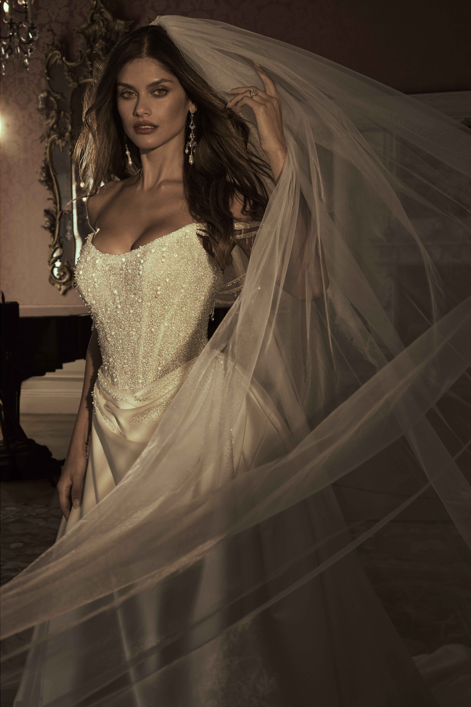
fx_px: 981
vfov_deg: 39.6
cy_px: 354
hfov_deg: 27.0
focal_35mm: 50
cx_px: 236
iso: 2500
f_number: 10
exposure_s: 1/250
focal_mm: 50
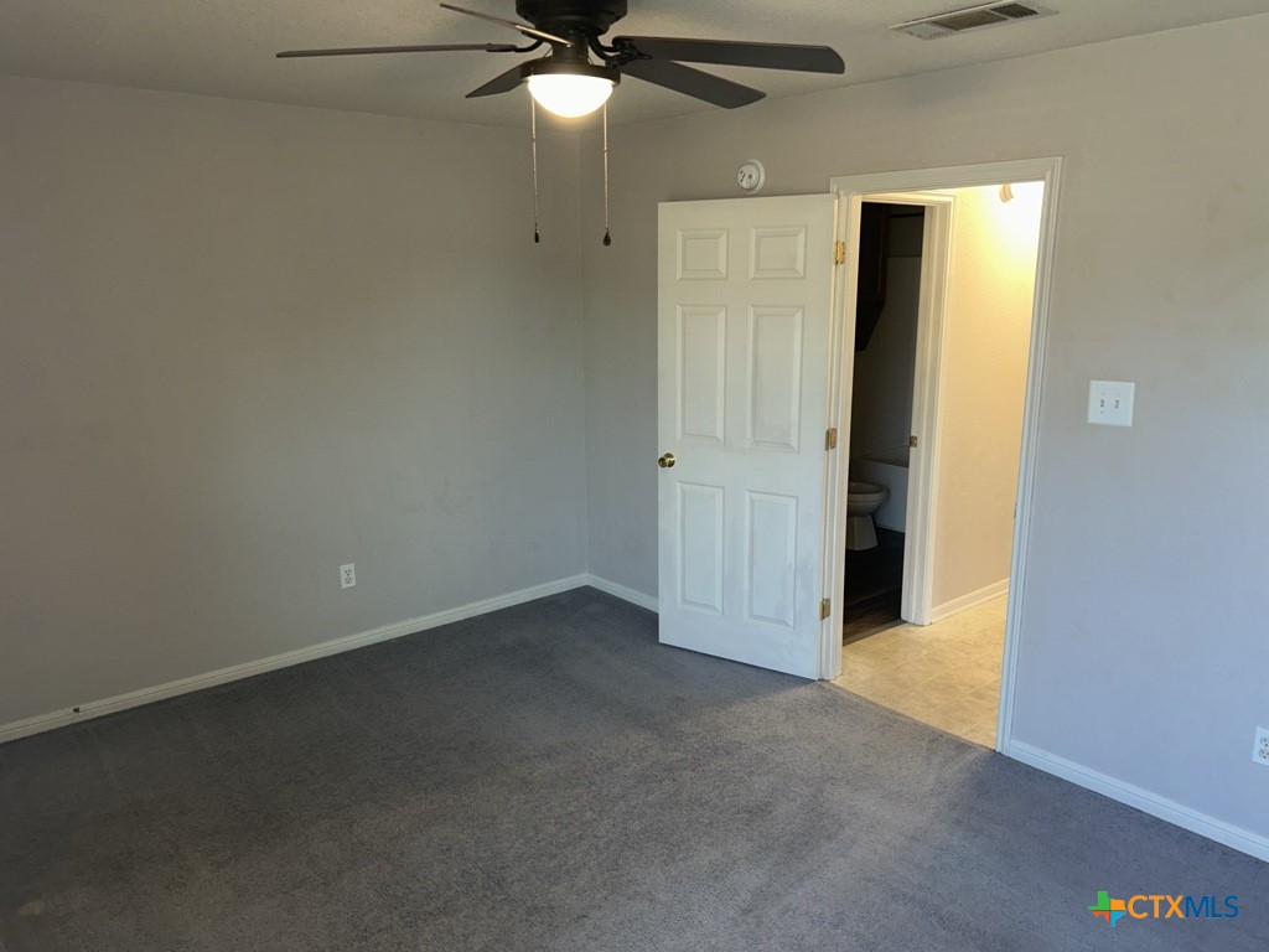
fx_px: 953
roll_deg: +0.5
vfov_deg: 53.1
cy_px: 476
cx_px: 634
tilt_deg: -13.8
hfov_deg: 67.3
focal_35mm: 26
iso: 40
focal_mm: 5.7
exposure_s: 1/30
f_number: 1.5
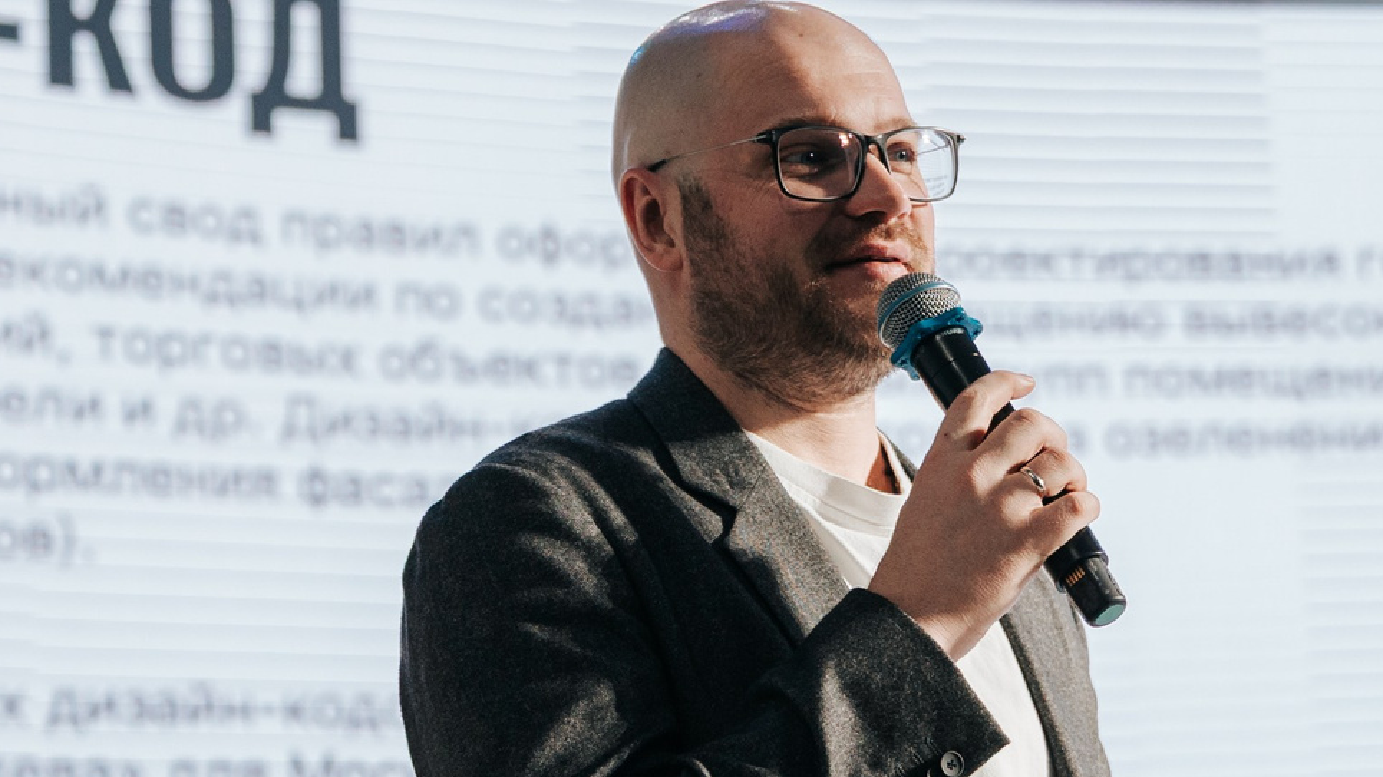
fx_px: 4143
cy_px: 430
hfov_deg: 18.8
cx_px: 1117
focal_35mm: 113
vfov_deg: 10.7
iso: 640
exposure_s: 1/250
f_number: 2.8
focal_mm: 37
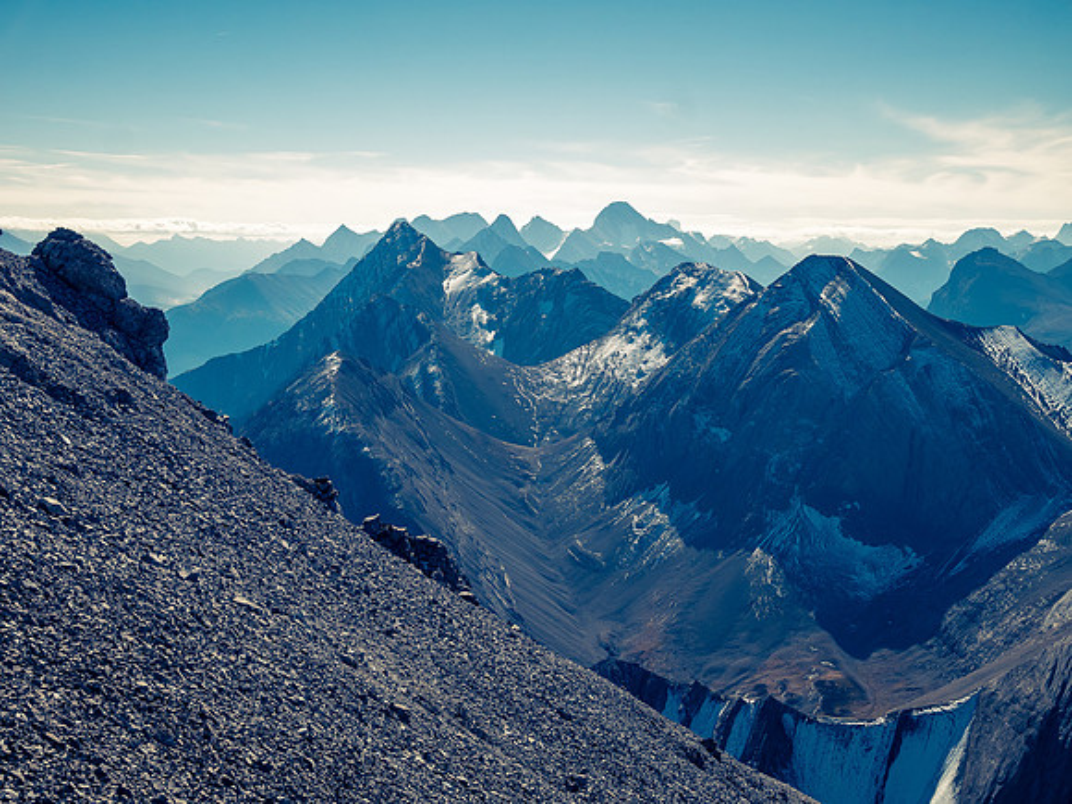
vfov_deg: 27.0
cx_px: 536
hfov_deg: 35.5
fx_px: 1672
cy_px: 402
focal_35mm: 54
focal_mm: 27
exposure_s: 1/640
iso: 200
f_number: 8
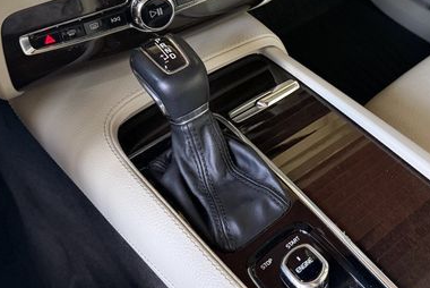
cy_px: 61
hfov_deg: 45.6
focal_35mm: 42
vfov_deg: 31.2
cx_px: 292
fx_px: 502
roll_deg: -4.2
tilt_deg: -42.2
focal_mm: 6.76
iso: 250
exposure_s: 1/60
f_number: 1.78
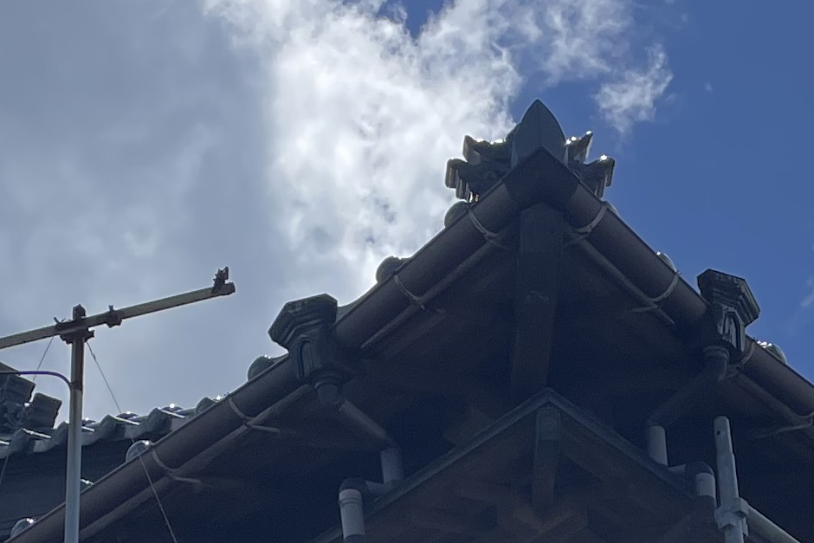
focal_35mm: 116
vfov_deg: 11.1
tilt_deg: +27.3
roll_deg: +4.2
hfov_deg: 17.5
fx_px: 2623
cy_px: 960
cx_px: 682
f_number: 1.6
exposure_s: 1/6897
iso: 32
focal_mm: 4.2
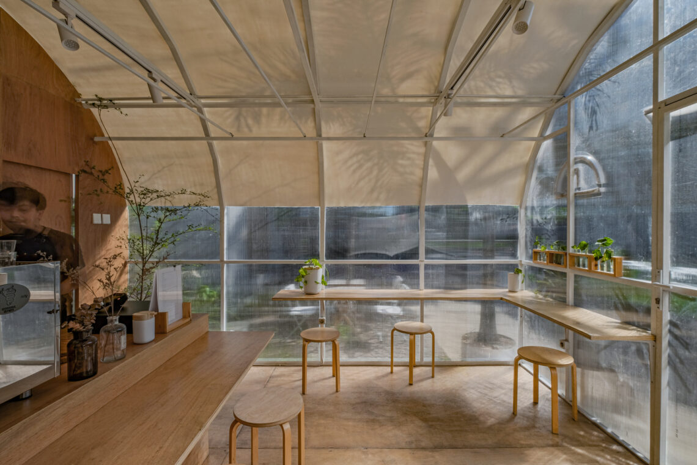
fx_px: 290
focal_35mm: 15
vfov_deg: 77.3
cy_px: 232
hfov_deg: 100.4
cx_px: 348
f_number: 16
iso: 160
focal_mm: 10
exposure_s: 1/60
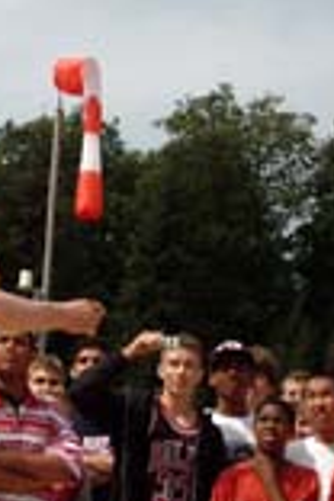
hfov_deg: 7.2
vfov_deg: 10.8
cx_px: 31
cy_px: 148
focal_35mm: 190
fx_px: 2644
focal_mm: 36
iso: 200
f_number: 11
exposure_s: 1/500
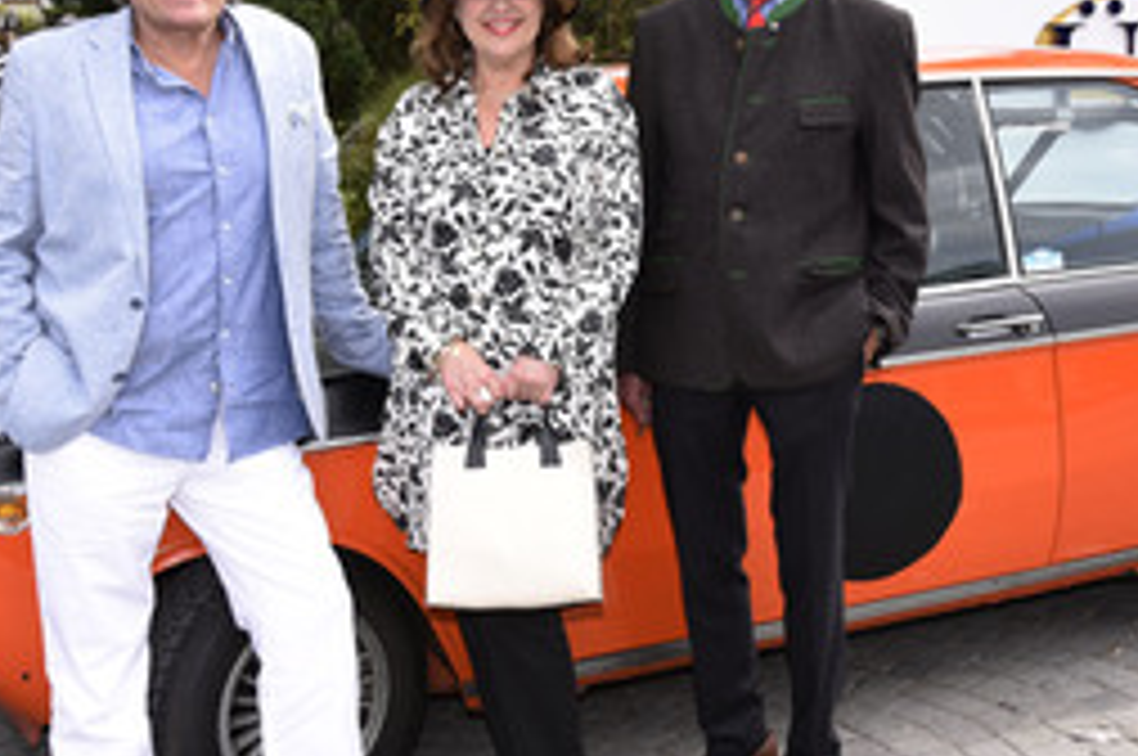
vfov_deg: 23.7
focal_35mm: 57
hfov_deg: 35.0
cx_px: 645
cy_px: 356
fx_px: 1800
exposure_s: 1/100
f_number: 8
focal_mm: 32
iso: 200
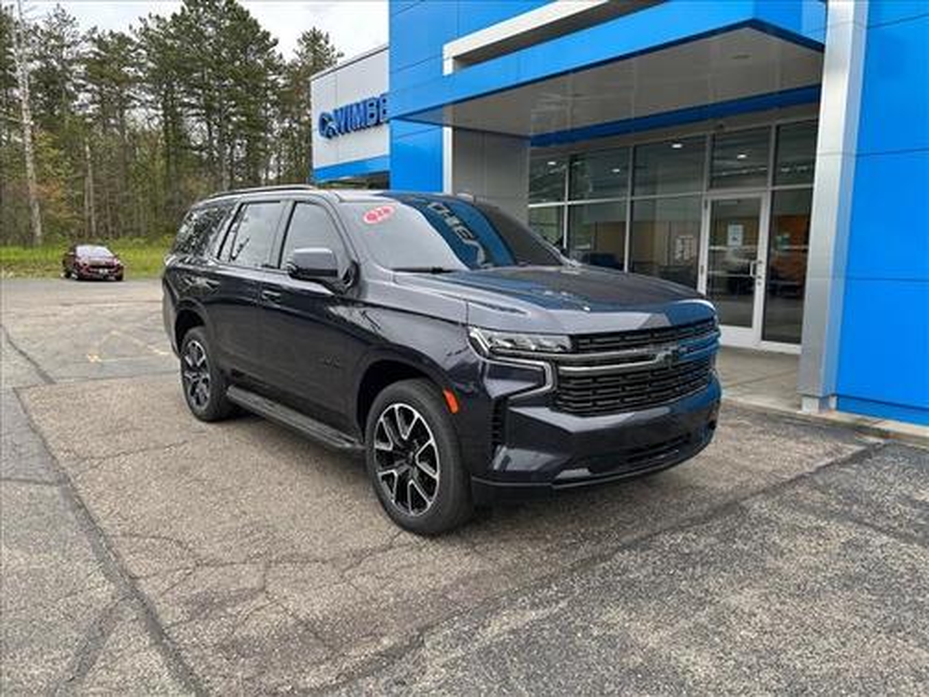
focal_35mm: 26
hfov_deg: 67.3
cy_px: 348
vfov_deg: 53.1
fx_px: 698
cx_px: 464
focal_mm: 5.7
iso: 50
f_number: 1.5
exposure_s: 1/397
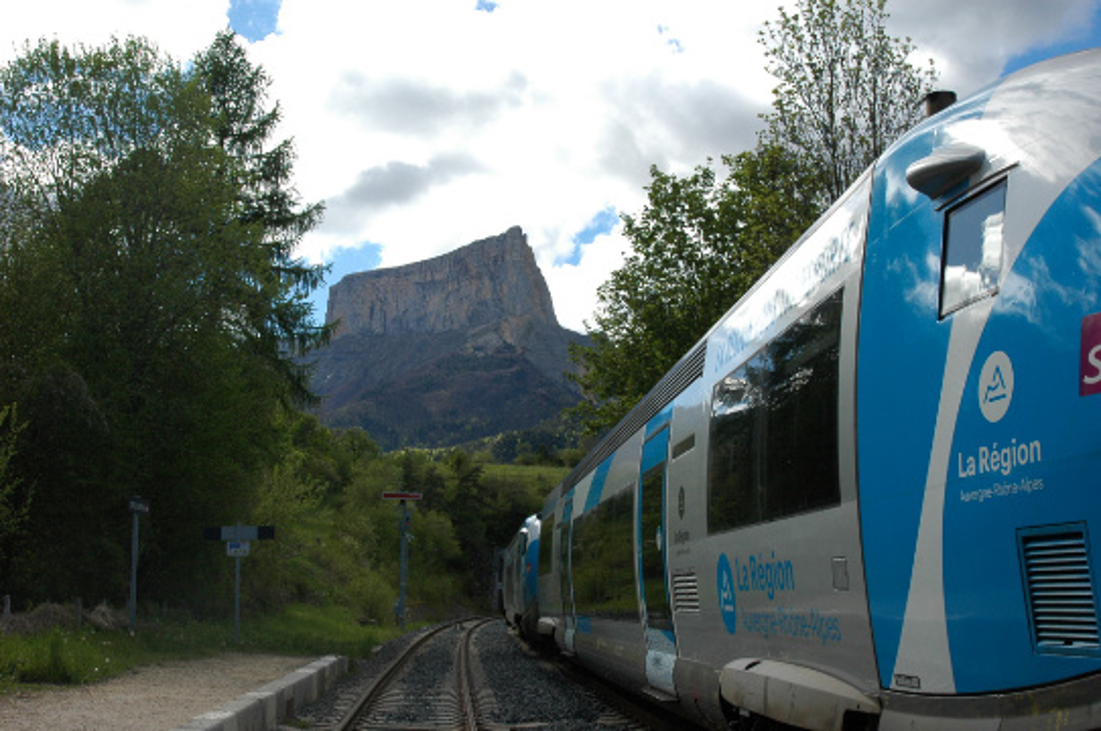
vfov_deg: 31.8
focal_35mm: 42
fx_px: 1283
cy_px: 366
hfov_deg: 46.4
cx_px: 550
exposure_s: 1/500
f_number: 11
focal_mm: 28
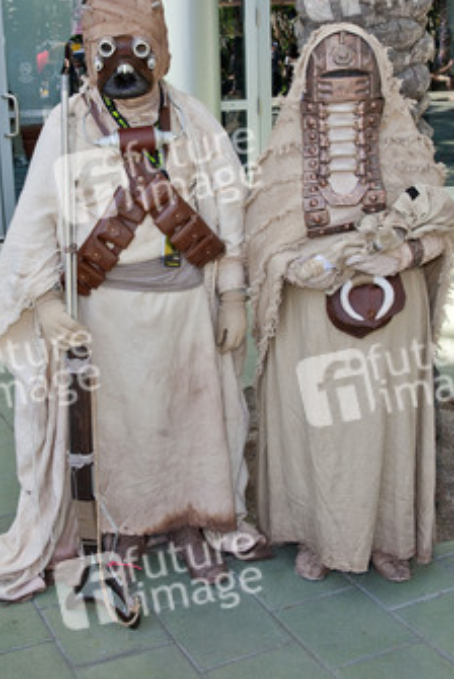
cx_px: 218
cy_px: 278
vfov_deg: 51.6
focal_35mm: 37
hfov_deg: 36.0
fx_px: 698
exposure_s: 1/400
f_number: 9
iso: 640
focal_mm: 31
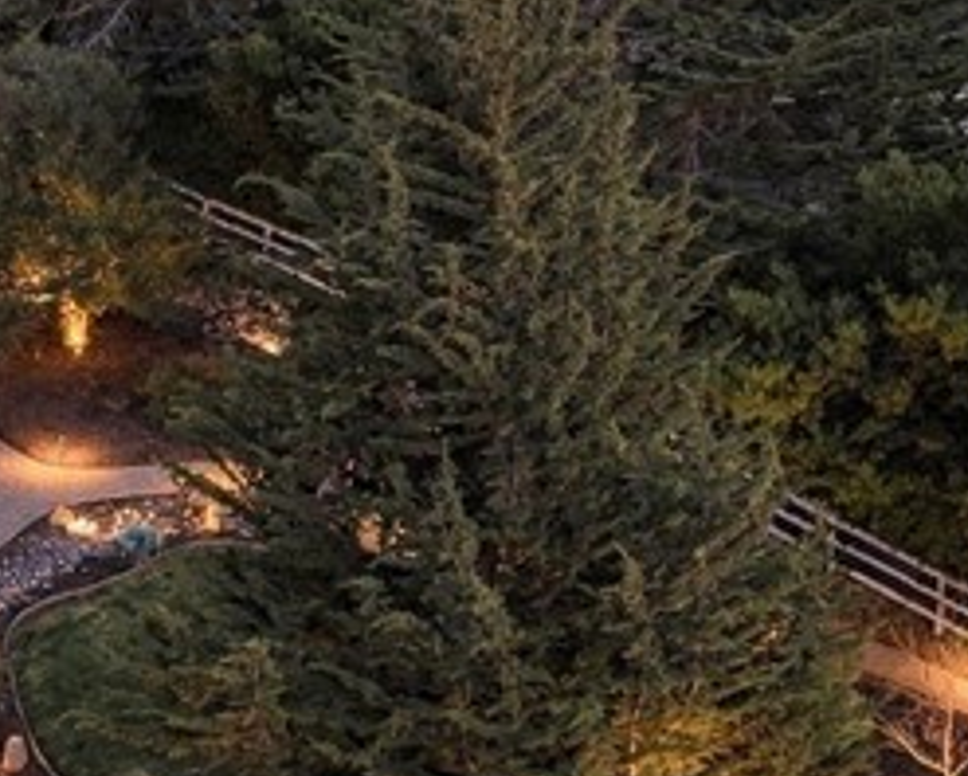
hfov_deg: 19.2
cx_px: 16
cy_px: 206
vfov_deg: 15.8
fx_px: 2781
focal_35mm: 97
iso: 950
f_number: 2.8
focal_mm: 12.3
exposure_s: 1/6
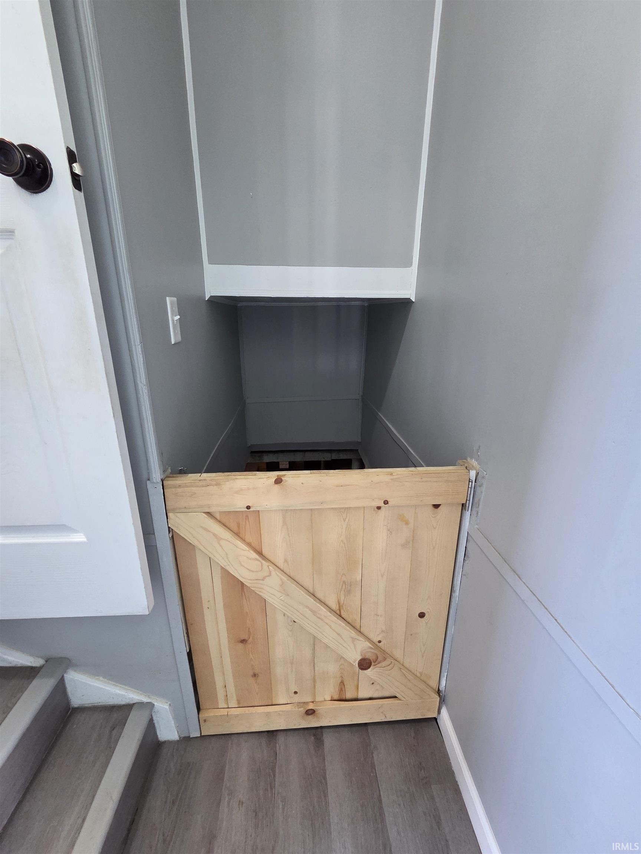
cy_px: 427
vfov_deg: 106.2
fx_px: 321
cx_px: 320
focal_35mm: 13
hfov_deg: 89.9
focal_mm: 2.2
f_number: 2.2
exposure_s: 1/60
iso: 500
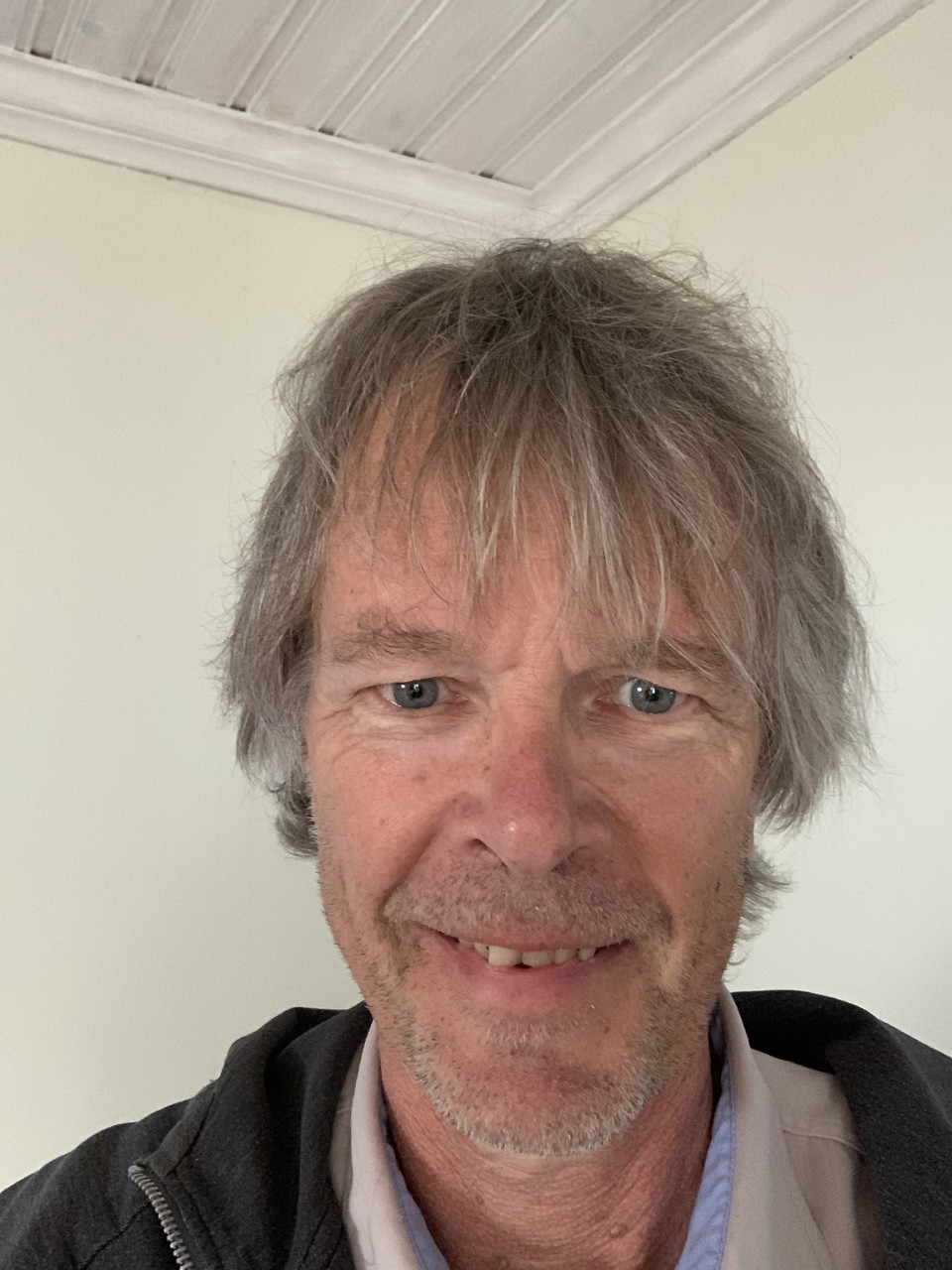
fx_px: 1173
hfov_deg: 44.2
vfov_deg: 56.8
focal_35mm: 32
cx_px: 476
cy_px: 635
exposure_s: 1/30
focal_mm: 2.87
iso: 400
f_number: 2.2
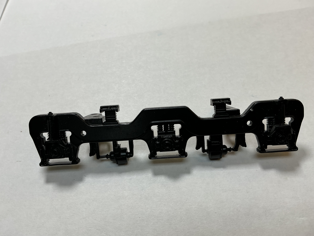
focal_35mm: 29
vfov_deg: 48.2
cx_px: 157
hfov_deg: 61.7
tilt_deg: -58.1
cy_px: 118
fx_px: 263
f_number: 1.8
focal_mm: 3
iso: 20
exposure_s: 1/151
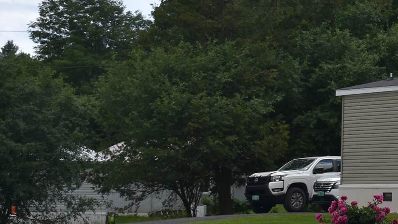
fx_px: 1667
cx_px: 588
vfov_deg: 7.6
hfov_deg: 12.9
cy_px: -18
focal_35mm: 158
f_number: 5
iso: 100
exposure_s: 1/250
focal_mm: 27
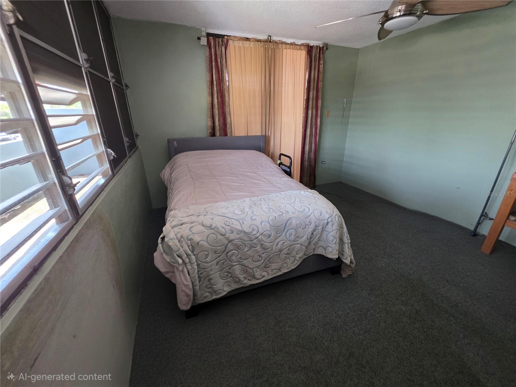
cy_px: 194
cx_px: 258
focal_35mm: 13
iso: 400
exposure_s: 1/60.2
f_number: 1.9
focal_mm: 2.2
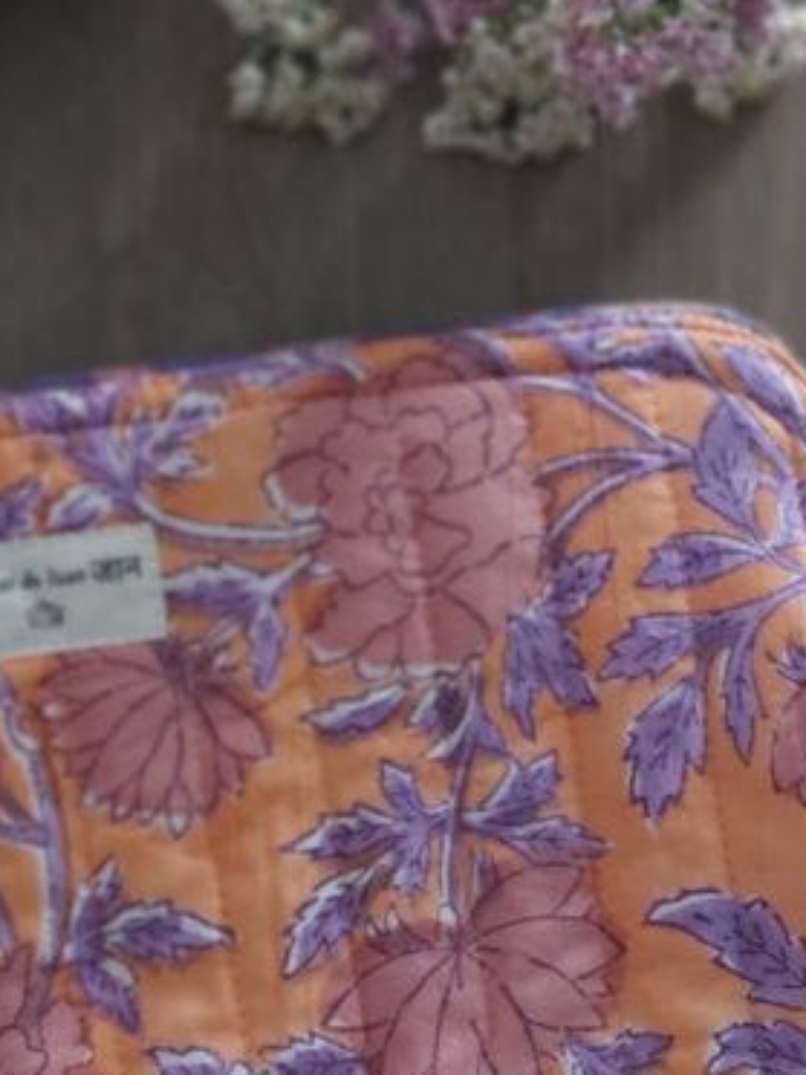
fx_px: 2049
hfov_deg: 21.3
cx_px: -32
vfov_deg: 29.3
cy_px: 633
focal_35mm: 66
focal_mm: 5.23
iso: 320
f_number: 1.8
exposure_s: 1/24
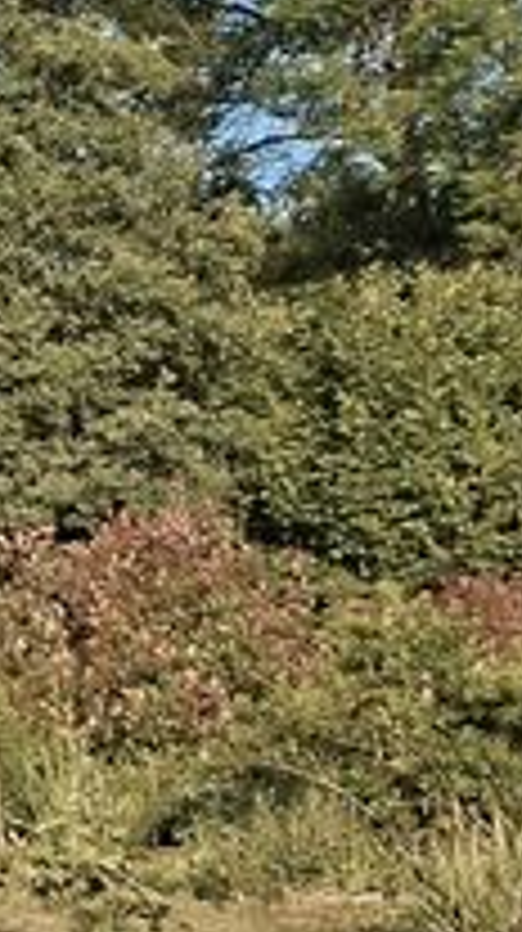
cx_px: -994
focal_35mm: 121
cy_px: 635
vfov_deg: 17.7
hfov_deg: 8.5
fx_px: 2986
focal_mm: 5.54
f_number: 1.8
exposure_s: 1/1447
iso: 50
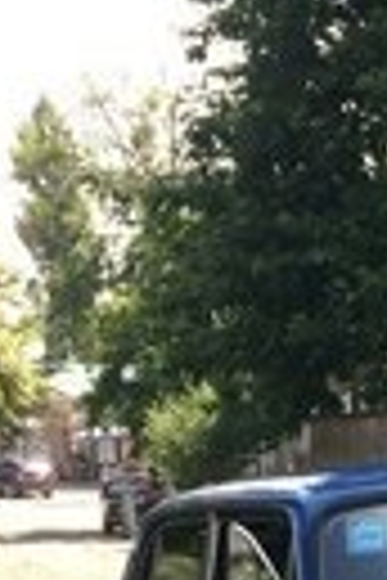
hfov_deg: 11.2
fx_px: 1870
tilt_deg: -7.5
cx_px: 626
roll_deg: -1.7
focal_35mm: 116
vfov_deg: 16.6
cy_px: 755
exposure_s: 1/540
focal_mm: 4.15
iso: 32
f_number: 2.2
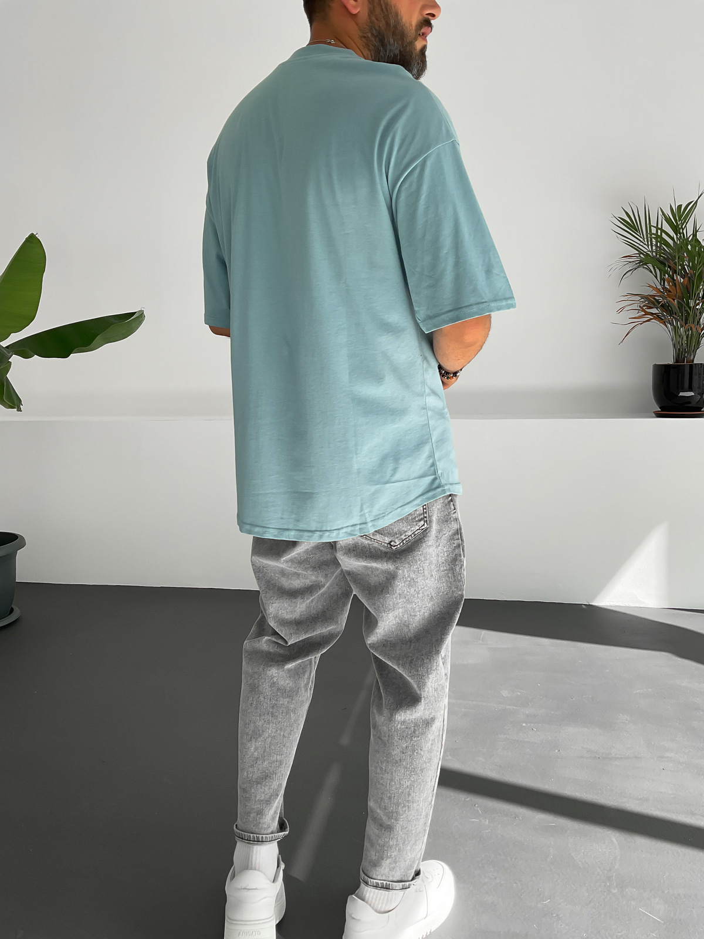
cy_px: 470
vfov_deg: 61.7
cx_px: 352
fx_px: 786
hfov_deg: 48.2
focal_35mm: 29
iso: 16
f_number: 1.8
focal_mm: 3
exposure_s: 1/320
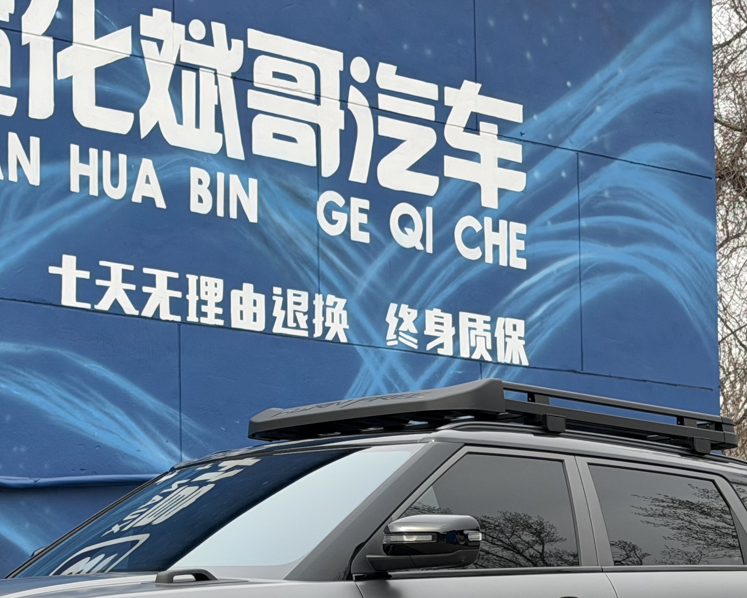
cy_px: 484
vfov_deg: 14.3
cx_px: 267
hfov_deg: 17.9
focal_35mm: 107
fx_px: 2366
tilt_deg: +4.5
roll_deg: +0.6
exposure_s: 1/1931
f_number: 1.78
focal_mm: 6.76
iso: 64
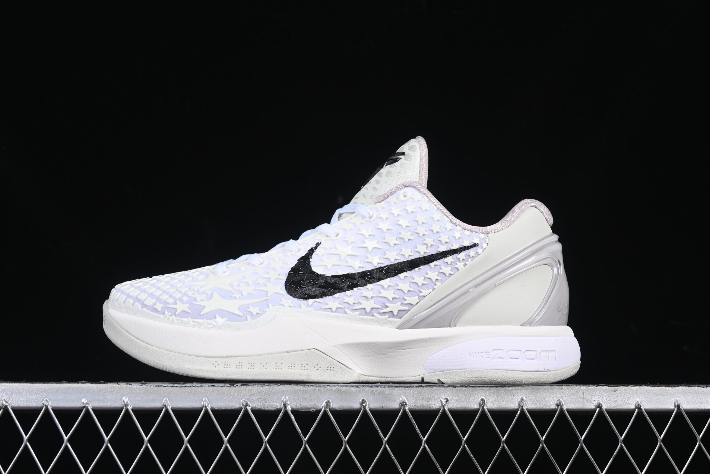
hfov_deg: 27.0
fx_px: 1479
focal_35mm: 75
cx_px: 355
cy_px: 237
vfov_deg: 18.2
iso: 160
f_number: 8
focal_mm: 50
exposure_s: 1/80
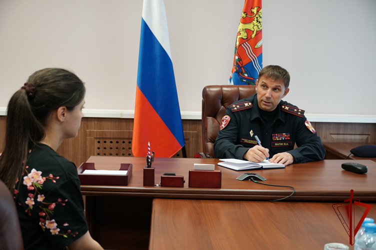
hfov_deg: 35.1
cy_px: 125
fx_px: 595
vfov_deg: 23.7
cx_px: 188
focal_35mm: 57
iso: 2000
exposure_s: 1/160
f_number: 4.5
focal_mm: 38
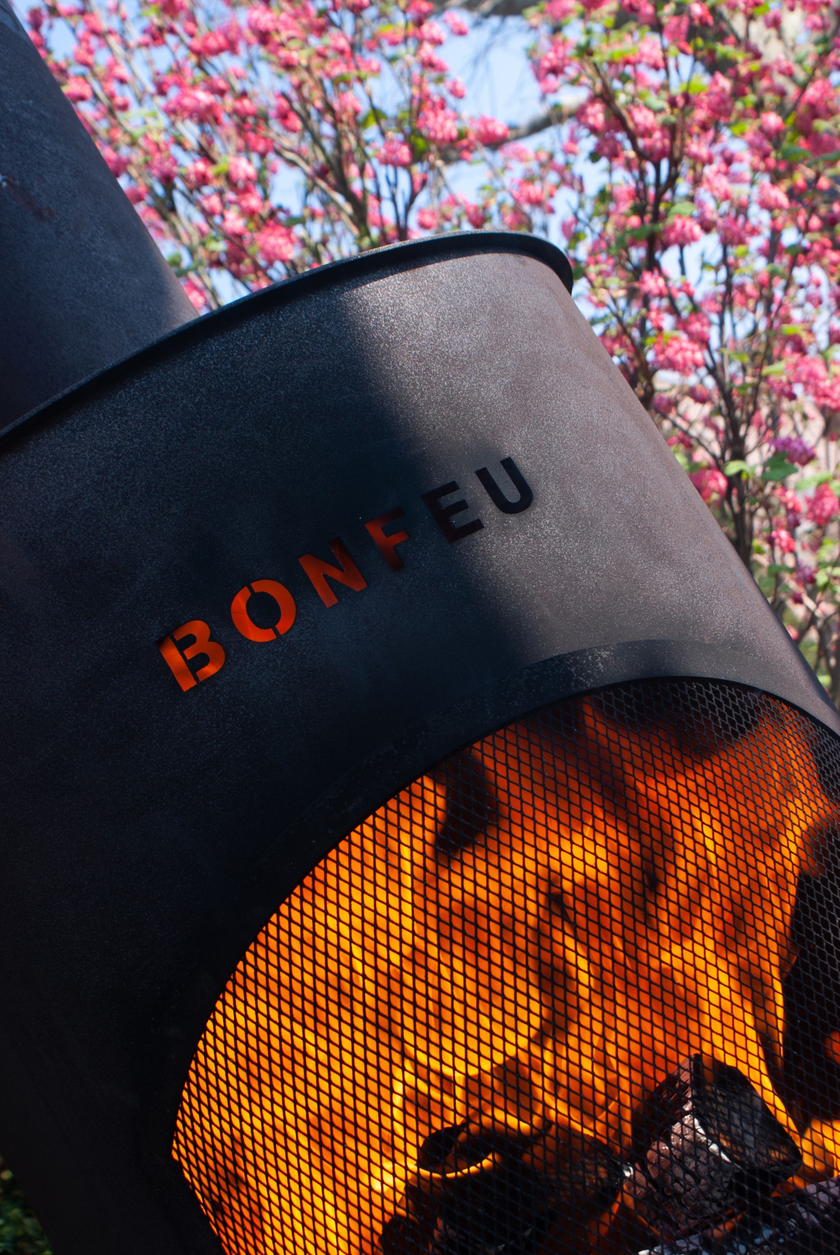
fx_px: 1832
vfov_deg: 37.8
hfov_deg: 25.8
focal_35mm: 52
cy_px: 628
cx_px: 420
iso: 100
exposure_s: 1/80
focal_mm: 35
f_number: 8
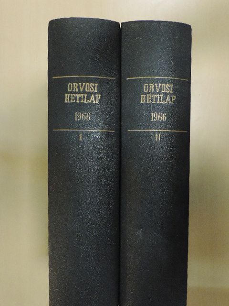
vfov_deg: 55.4
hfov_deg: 42.9
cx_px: 114
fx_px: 291
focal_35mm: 33
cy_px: 153
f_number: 3.2
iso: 1600
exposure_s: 1/100
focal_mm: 5.8
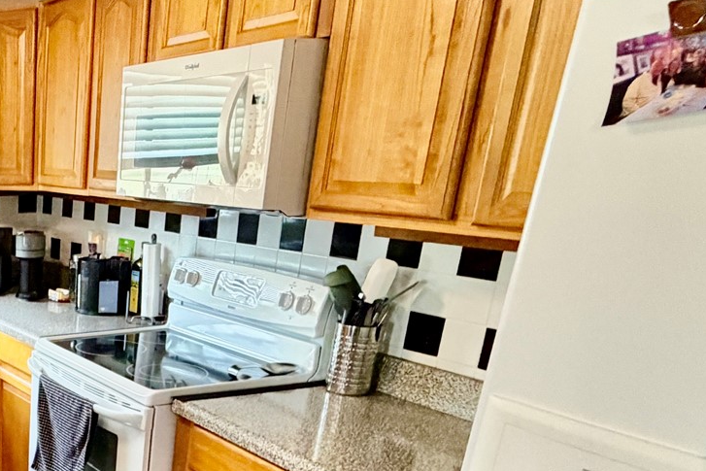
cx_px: -74
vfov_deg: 30.8
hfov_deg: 38.9
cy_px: 443
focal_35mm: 41
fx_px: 804
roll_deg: -0.1
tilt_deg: -20.8
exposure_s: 1/60
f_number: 2.2
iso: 500
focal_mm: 2.22
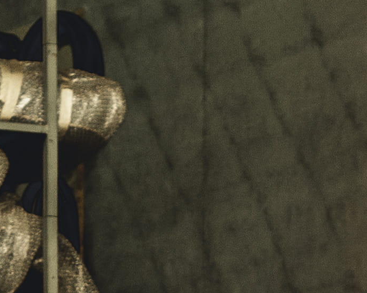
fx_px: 6329
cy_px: 753
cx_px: 577
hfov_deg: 3.3
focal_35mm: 583
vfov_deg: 2.6
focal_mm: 45
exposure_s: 1/40
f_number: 3.5
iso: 200
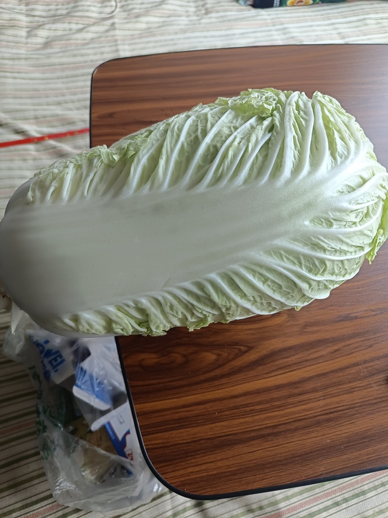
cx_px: 194
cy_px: 259
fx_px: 344
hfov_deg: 58.9
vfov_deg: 73.9
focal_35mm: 23
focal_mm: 5.59
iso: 785
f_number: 1.88
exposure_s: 1/100
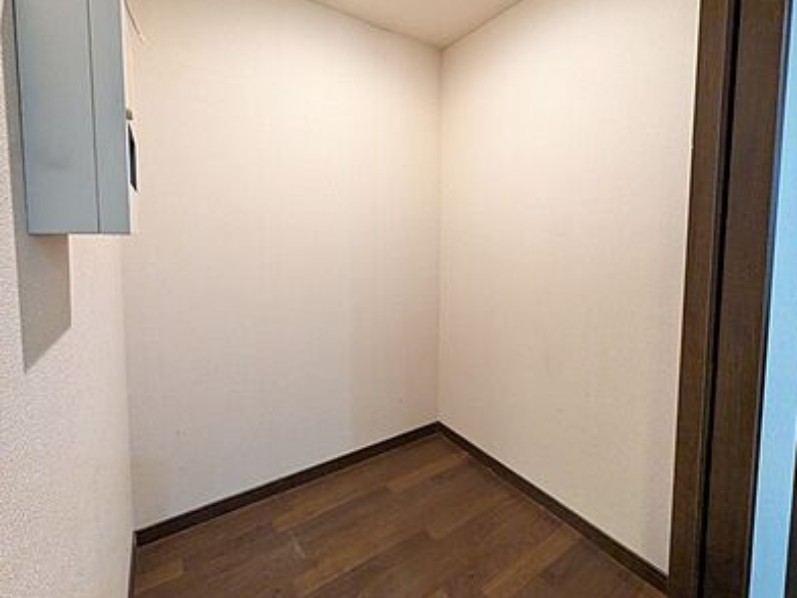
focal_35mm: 16
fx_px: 368
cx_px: 403
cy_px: 262
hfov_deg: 94.5
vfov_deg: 77.8
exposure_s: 1/40
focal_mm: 1.83
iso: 1216
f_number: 2.2
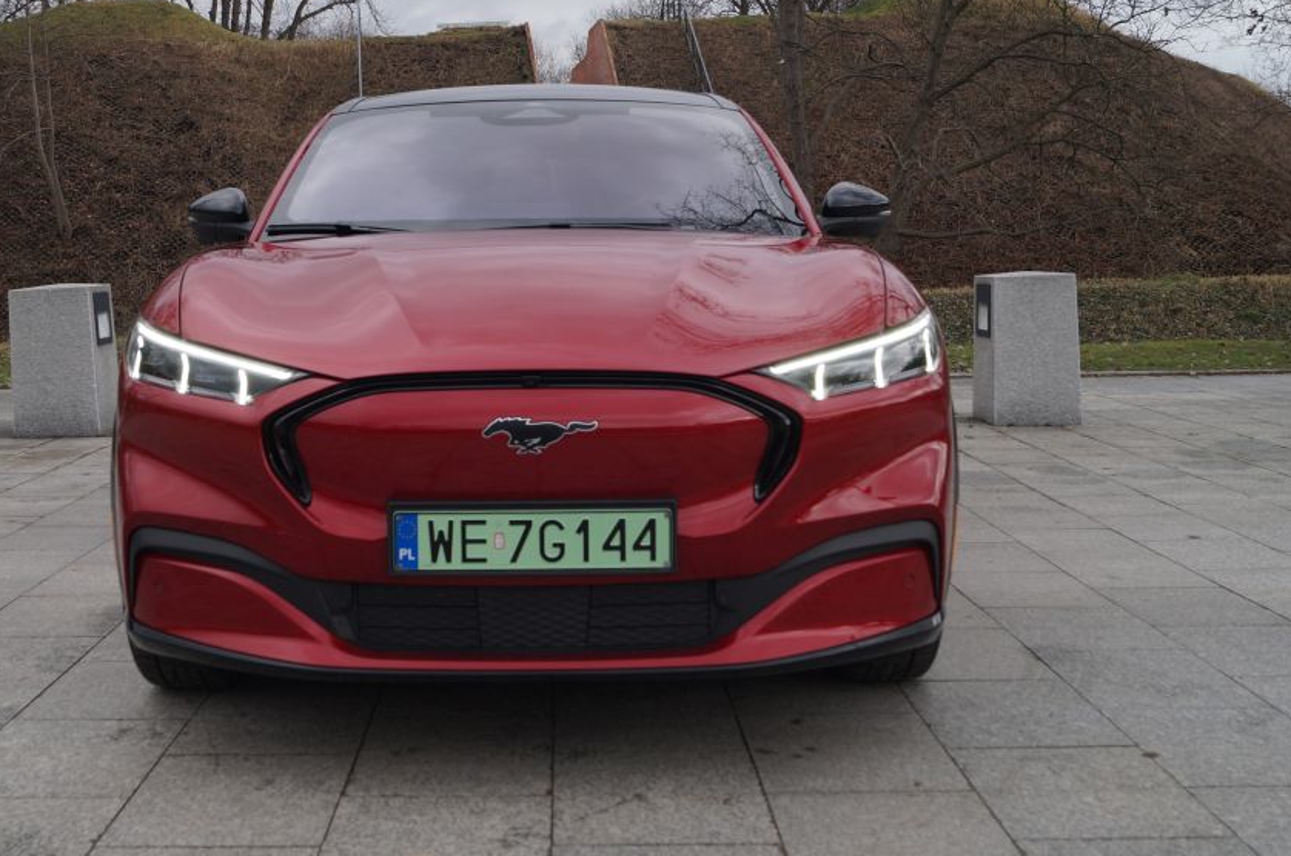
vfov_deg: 30.4
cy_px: 357
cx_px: 533
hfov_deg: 44.4
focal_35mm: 44
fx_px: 1575
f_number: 5.6
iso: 100
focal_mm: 24
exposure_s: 1/125
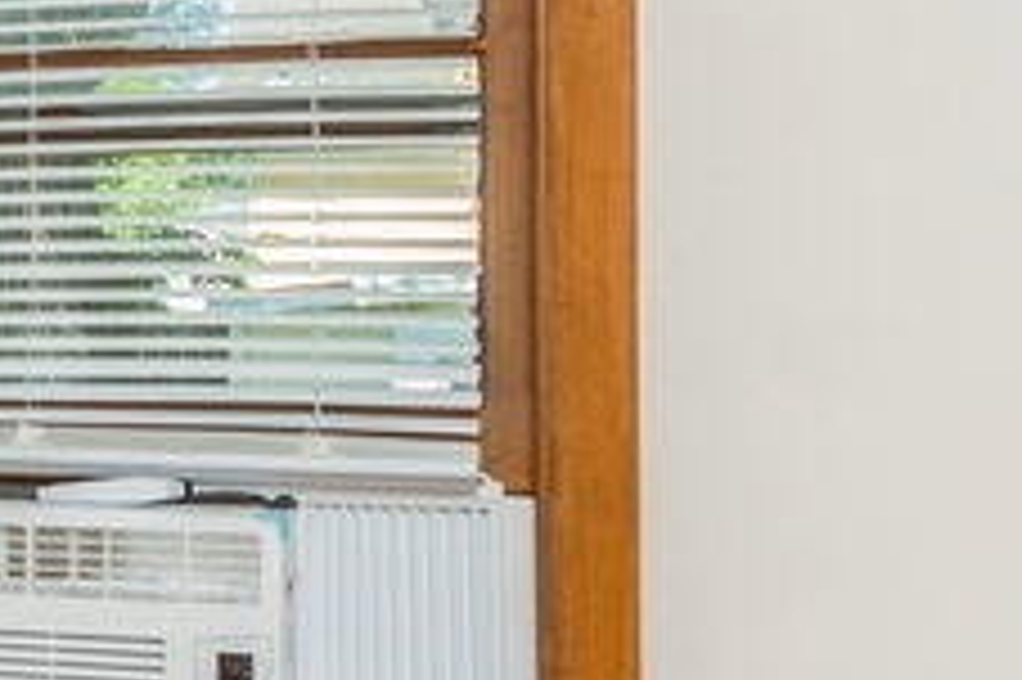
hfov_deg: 17.0
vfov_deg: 13.7
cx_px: -801
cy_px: 428
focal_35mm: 100
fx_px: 2837
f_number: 8
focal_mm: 14
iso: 200
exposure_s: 1/60
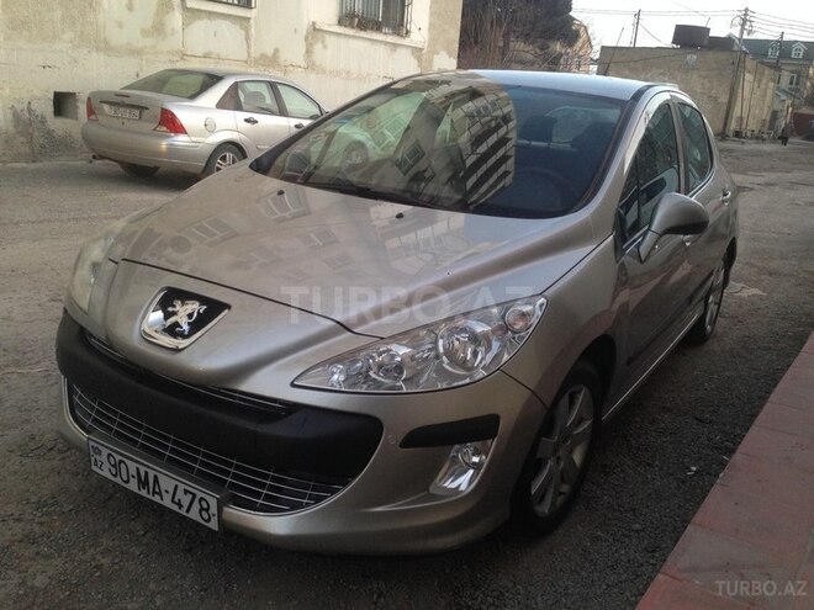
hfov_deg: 55.4
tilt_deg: -15.4
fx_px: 776
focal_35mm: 33
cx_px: 407
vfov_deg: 42.9
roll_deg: -6.0
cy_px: 305
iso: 125
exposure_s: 1/20
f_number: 2.4
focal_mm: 4.12
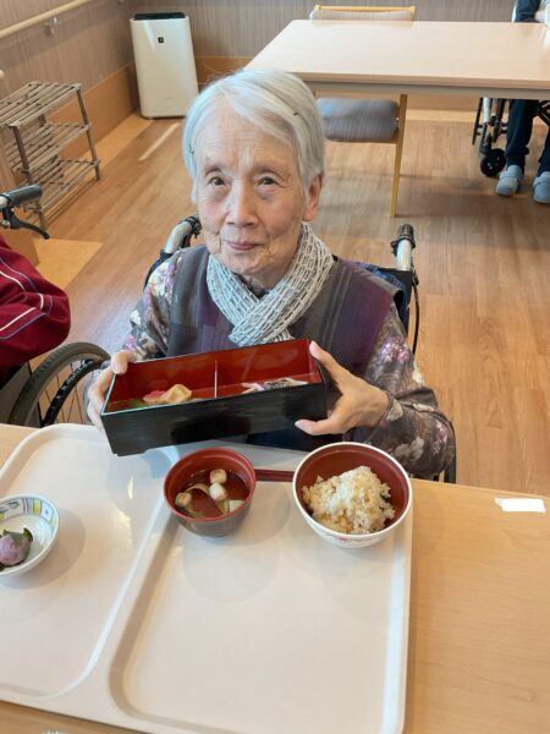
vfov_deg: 61.7
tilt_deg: -39.7
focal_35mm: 29
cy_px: 367
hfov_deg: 48.2
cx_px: 275
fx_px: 614
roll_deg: +3.8
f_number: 1.8
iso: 50
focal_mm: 3
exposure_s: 1/60
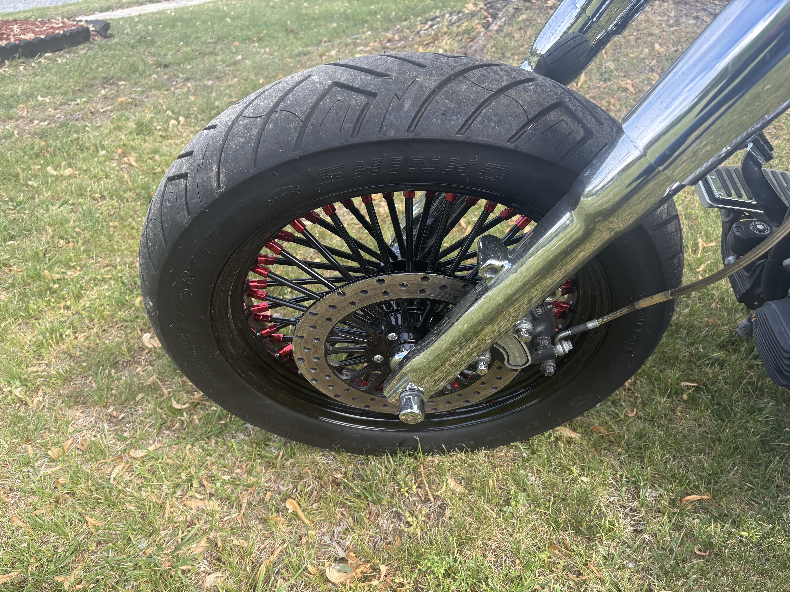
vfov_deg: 53.1
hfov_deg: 67.3
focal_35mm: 26
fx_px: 593
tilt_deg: -35.4
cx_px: 395
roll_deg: +6.4
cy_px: 296
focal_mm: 5.96
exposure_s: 1/654
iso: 64
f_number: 1.6
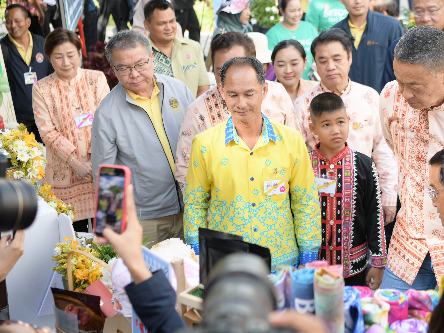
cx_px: 274
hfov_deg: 32.6
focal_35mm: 59
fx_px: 757
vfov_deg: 24.8
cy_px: 130
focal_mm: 40
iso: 100
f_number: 2.8
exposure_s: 1/200
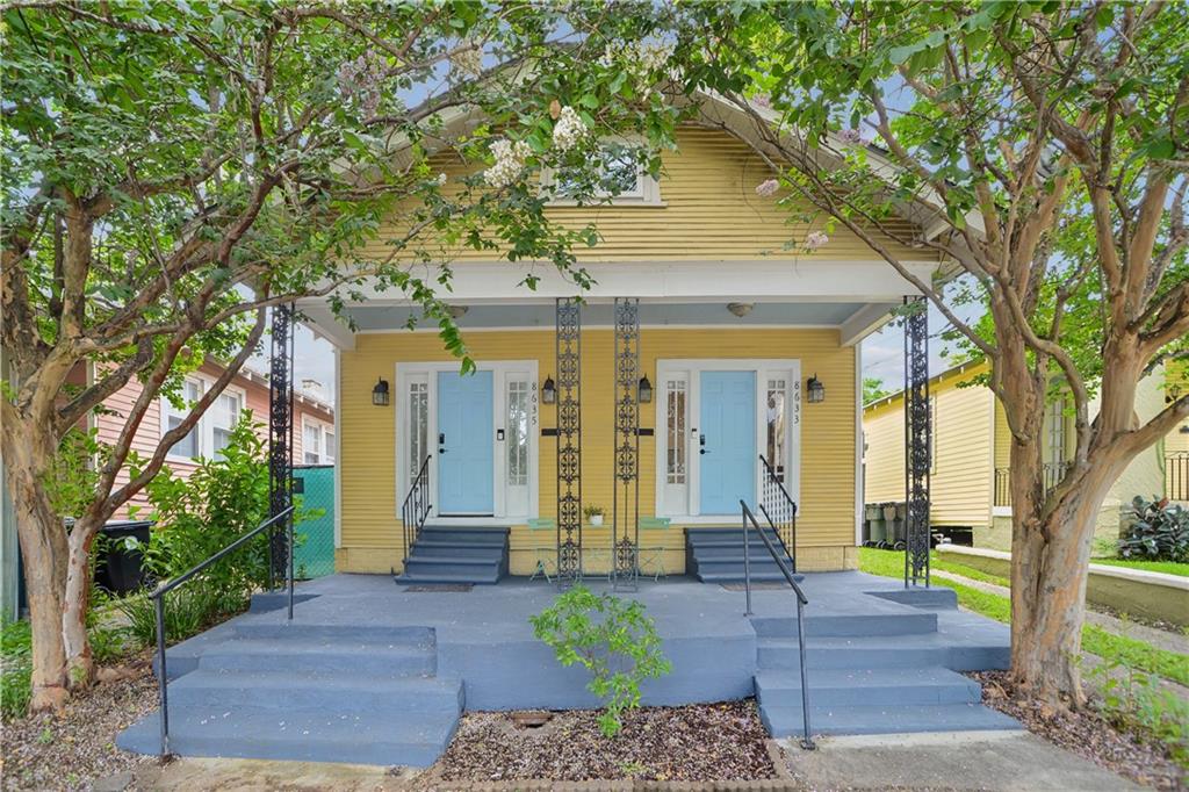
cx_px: 594
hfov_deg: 100.4
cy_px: 396
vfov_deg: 77.3
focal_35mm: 15
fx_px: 495
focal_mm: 15
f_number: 11
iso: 400
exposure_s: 1/30
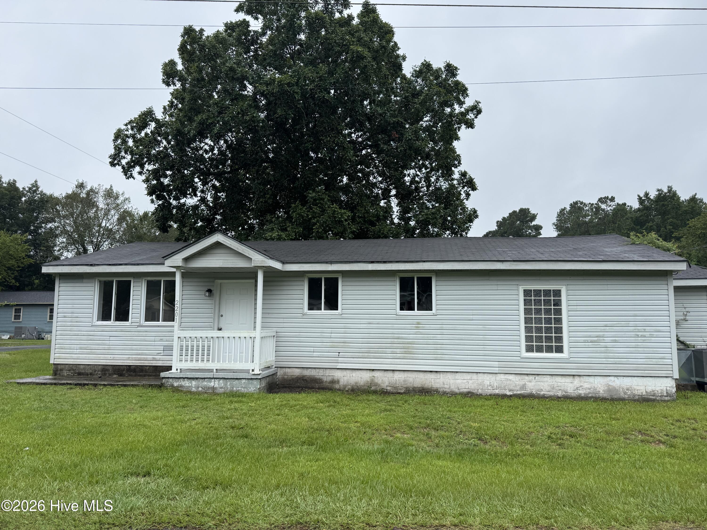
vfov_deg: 56.8
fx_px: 490
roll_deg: -0.5
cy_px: 265
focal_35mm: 24
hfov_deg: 71.6
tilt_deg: +7.5
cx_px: 354
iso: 80
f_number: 1.78
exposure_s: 1/2331
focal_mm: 6.76
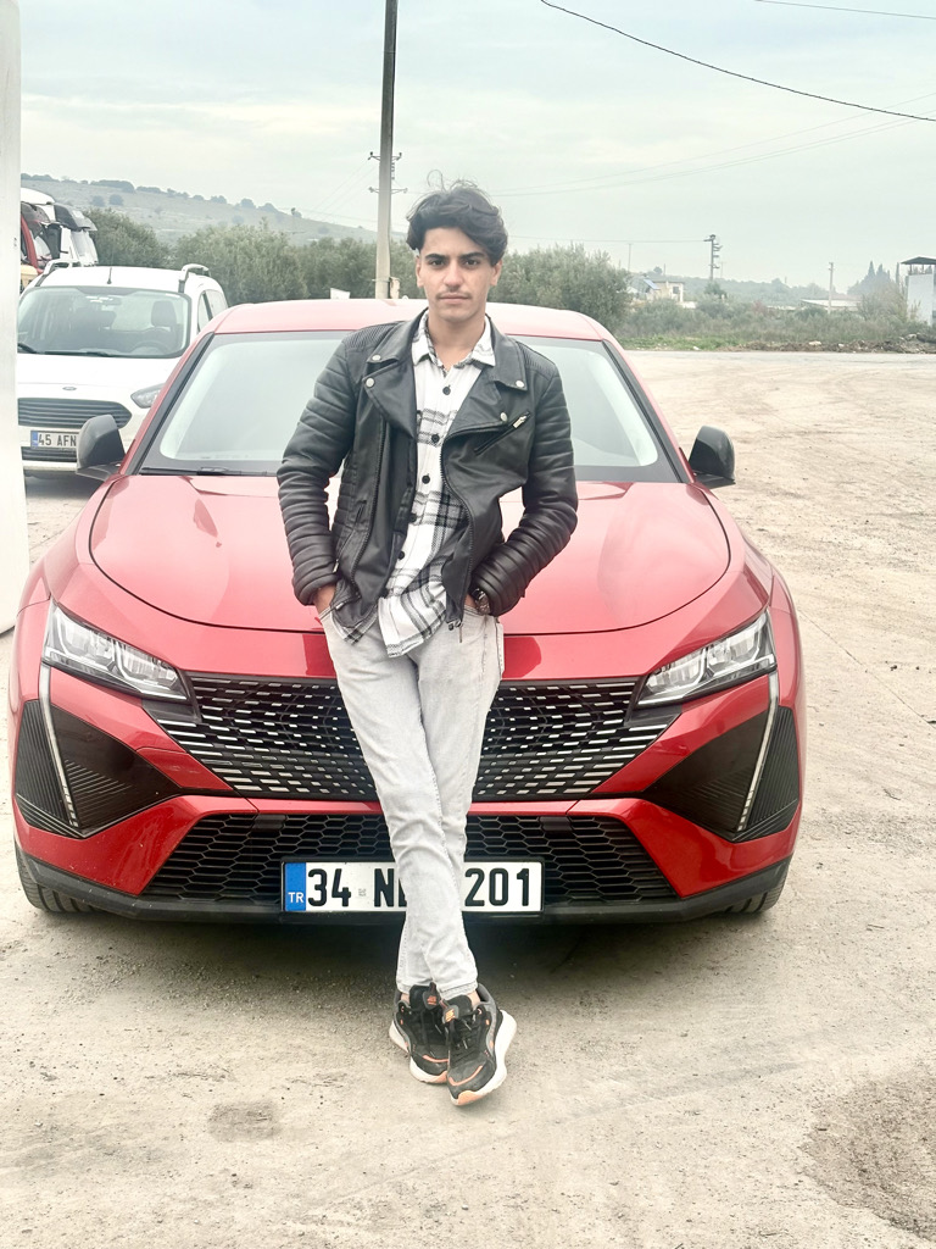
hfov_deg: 28.0
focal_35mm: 52
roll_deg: -1.3
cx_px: 468
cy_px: 624
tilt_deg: -8.1
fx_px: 1875
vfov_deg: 36.8
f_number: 1.6
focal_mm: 5.96
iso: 40
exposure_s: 1/973
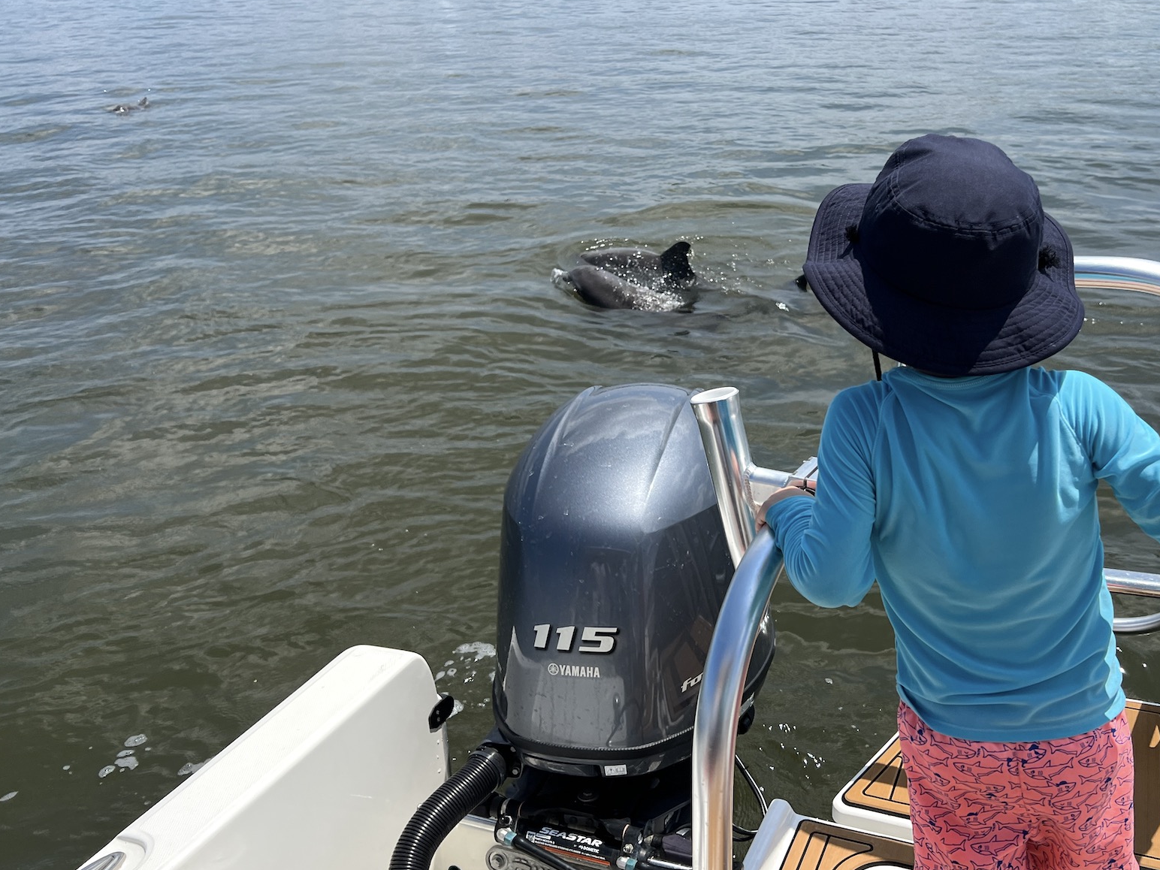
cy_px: 392
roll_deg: +1.0
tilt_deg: -19.9
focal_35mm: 32
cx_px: 695
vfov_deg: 44.1
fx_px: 1072
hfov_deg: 56.4
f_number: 1.5
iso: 50
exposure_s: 1/5319
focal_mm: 5.7
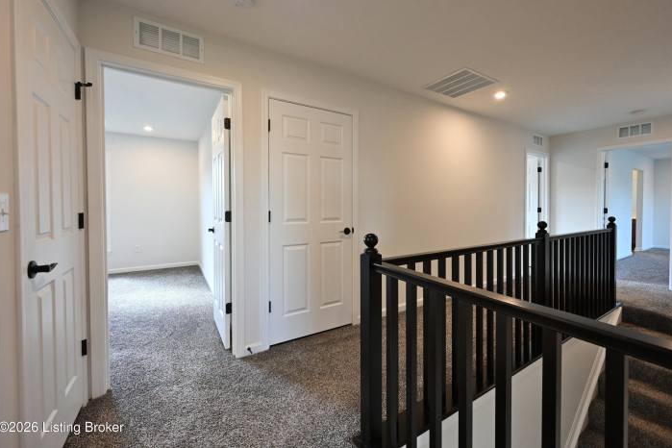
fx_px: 280
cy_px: 209
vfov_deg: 77.2
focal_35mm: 15
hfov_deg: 100.3
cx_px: 357
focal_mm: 14
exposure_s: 1/20
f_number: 6.3
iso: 560
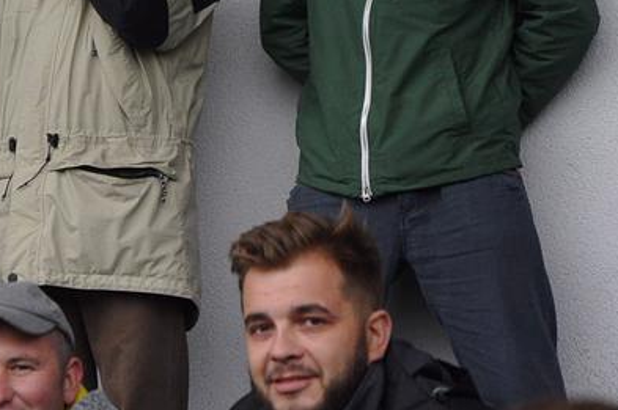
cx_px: 90
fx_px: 3892
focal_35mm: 227
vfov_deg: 6.0
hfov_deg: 9.1
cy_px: -23
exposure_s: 1/160
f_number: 4.5
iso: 1600
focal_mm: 70
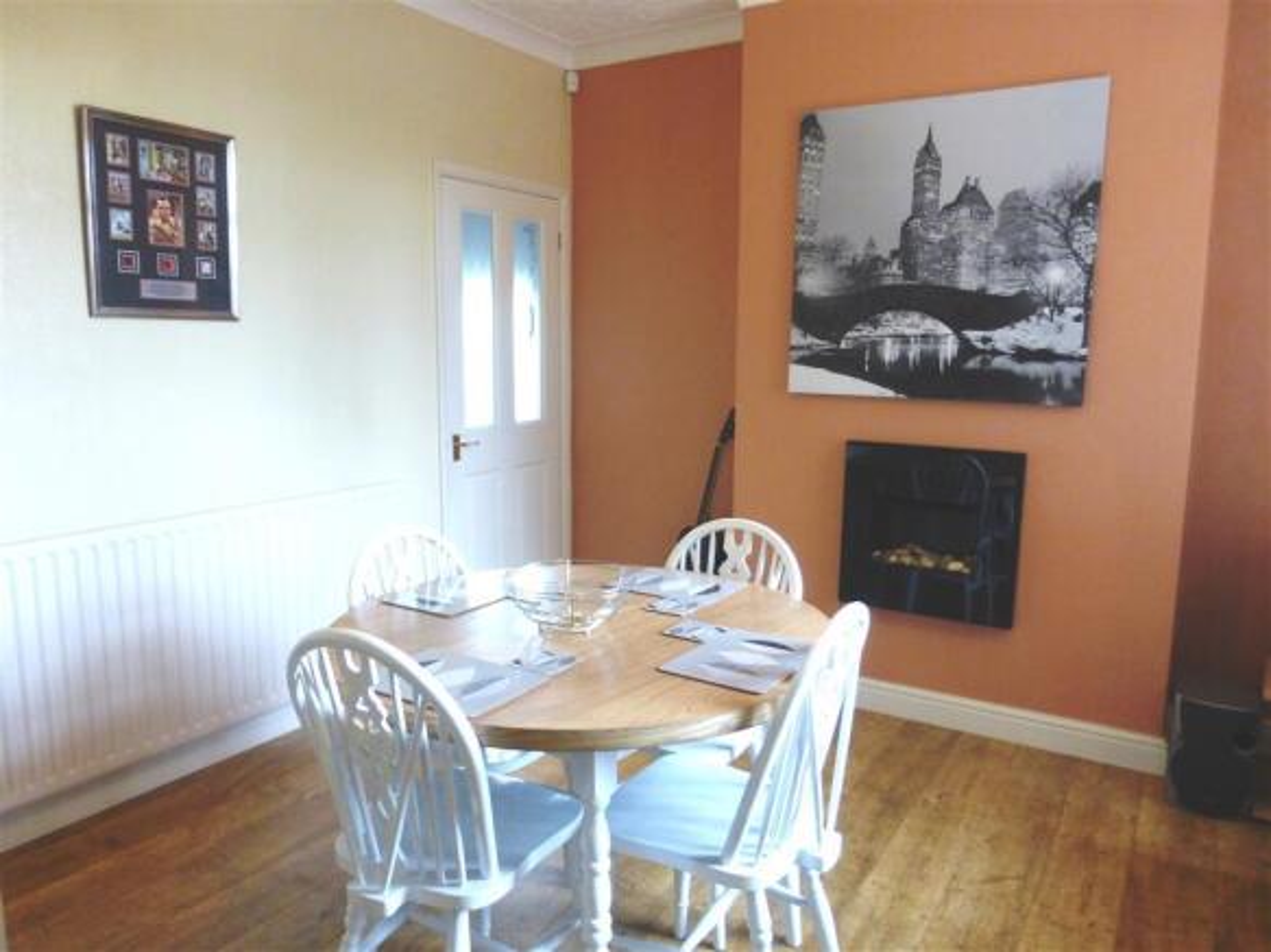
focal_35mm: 24
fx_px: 881
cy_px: 476
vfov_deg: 56.8
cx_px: 636
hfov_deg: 71.6
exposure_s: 1/30
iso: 400
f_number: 3.3
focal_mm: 4.3
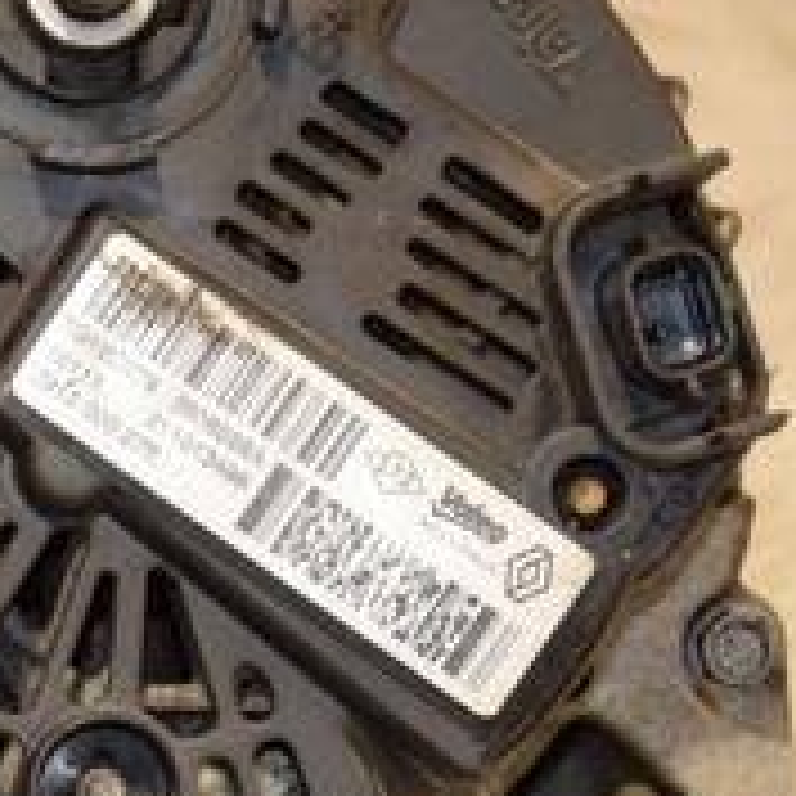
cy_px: 468
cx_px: -36
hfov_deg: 5.8
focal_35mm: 303
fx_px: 7883
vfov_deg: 5.8
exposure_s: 1/125
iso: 800
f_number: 5.3
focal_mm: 70
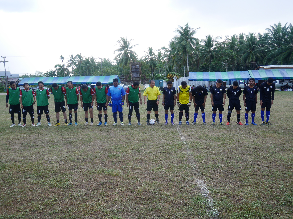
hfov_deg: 60.0
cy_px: 110
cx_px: 146
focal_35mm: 30
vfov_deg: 46.8
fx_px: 254
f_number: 4.1
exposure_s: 1/160
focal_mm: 15
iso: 200
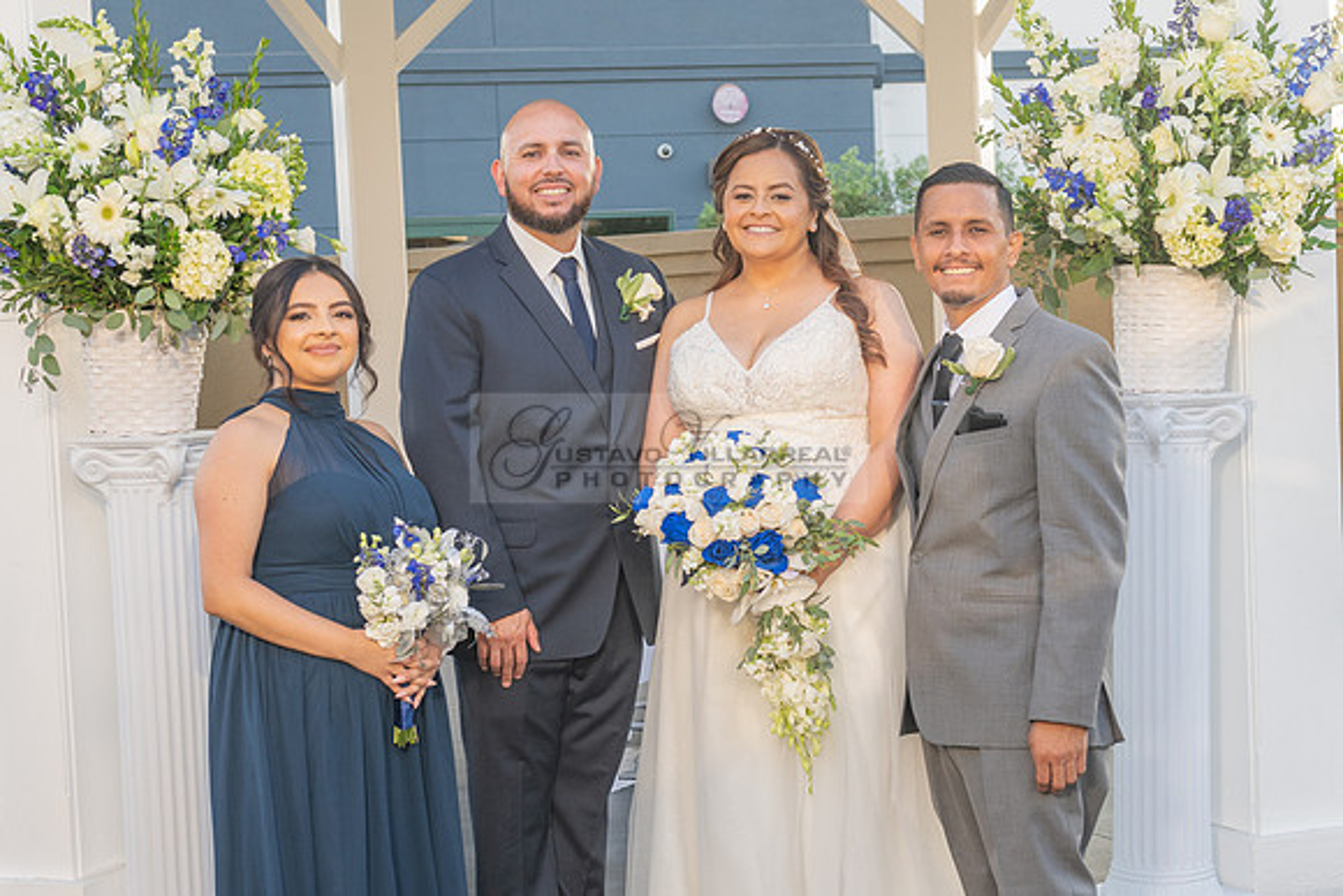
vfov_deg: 18.2
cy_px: 557
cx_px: 690
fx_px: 2787
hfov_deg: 27.1
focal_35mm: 75
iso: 200
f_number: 5
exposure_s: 1/160
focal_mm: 38
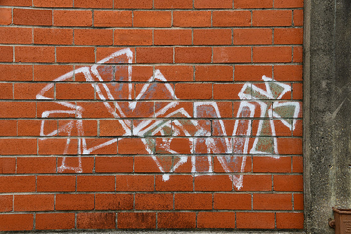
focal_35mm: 43
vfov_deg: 31.2
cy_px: 119
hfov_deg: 45.4
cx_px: 179
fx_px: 419
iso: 200
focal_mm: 28
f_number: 8
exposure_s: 1/250
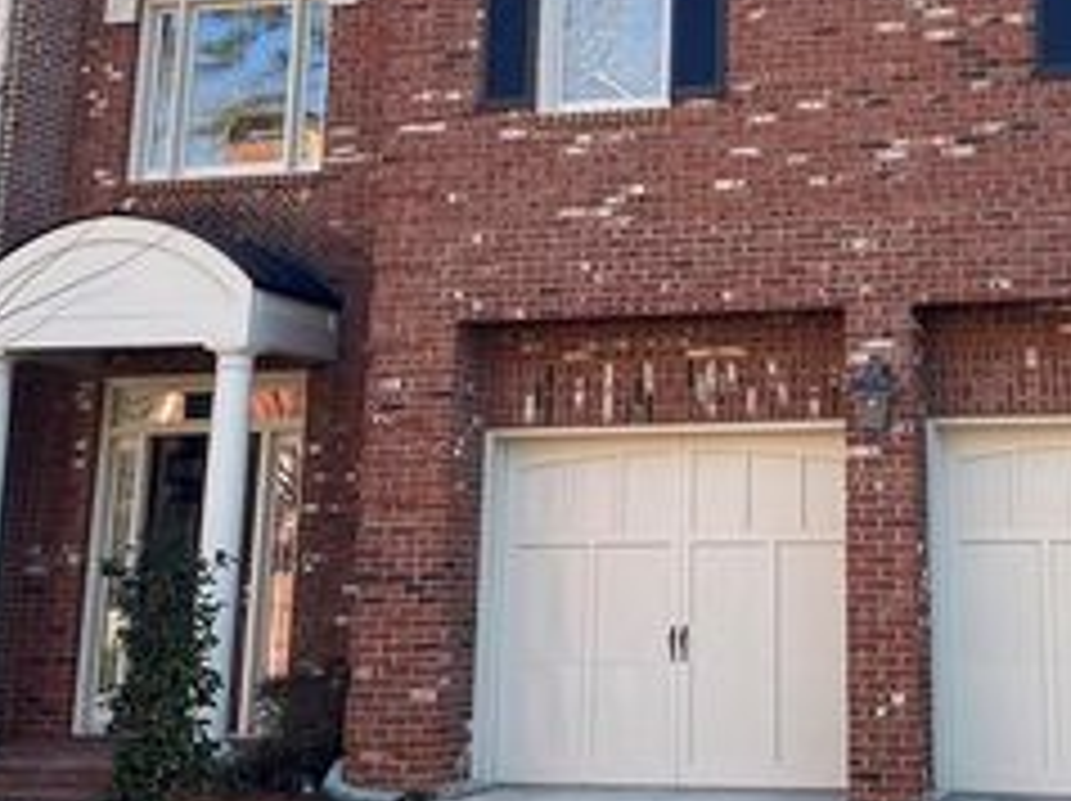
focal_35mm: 61
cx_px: 806
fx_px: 1885
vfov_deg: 23.5
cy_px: 124
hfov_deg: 31.1
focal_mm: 3
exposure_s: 1/300
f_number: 1.8
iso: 25
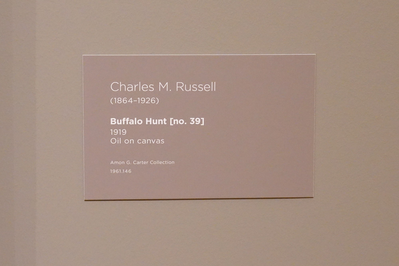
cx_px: 200
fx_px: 532
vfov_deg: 28.1
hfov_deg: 41.1
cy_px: 133
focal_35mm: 48
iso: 8000
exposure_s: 1/100
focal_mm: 48
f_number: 6.3
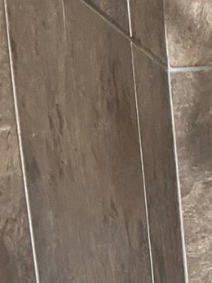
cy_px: 577
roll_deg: +2.7
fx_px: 940
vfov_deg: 14.2
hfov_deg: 11.8
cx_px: 394
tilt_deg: -13.3
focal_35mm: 115
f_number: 1.6
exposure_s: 1/60
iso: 400
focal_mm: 5.1
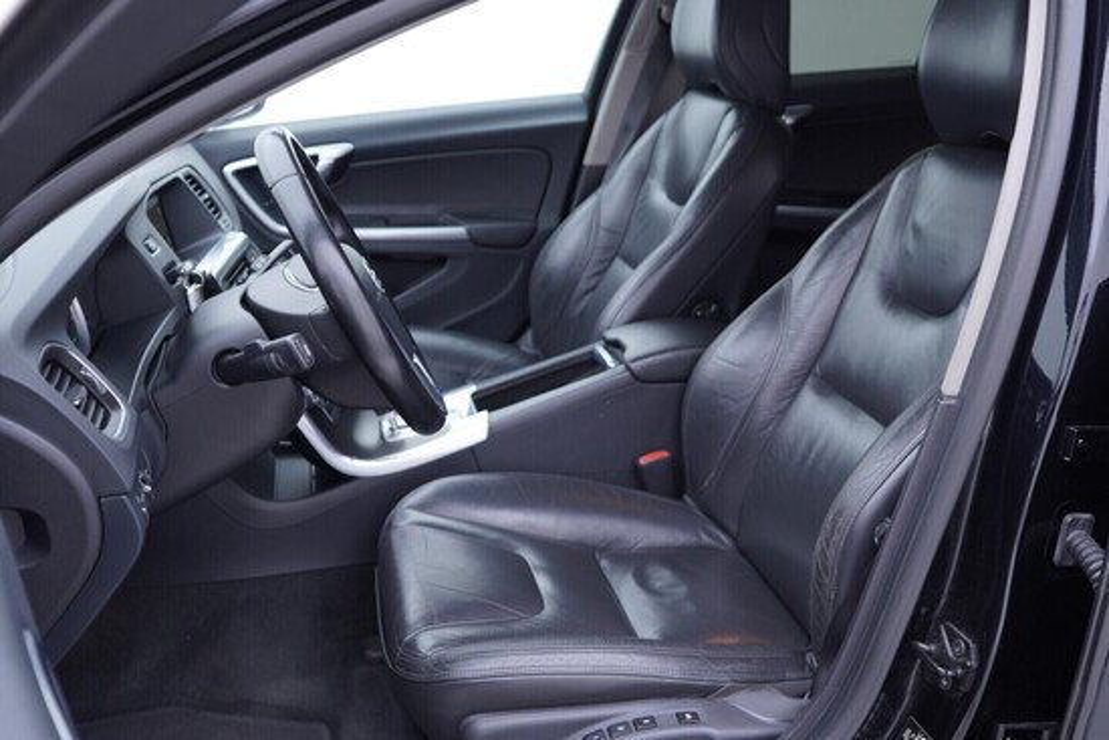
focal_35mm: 36
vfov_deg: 36.9
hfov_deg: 53.1
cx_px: 554
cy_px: 370
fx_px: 1109
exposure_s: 1/40
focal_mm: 24
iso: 200
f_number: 2.8
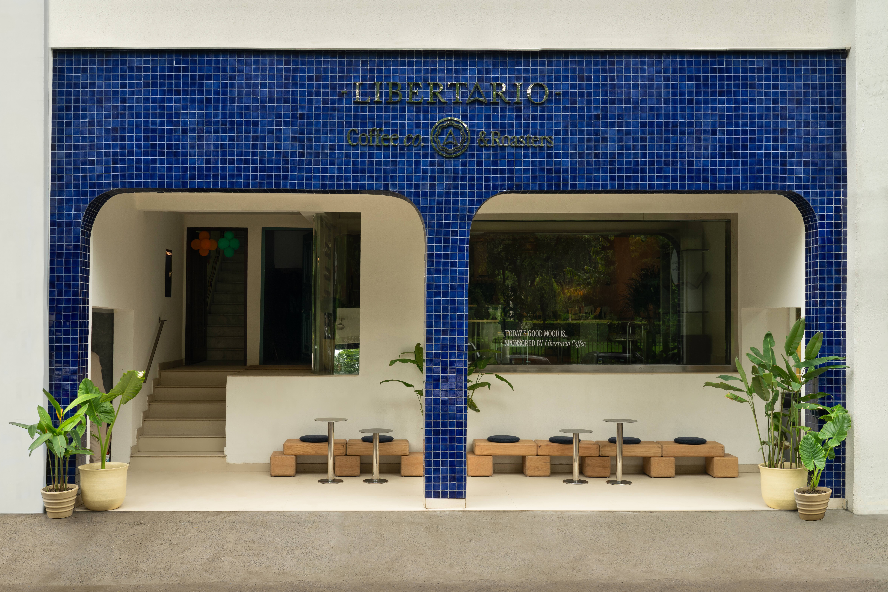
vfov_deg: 37.9
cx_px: 444
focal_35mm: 35
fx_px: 863
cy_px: 296
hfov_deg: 54.4
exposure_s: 1/10
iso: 160
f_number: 10
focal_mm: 35
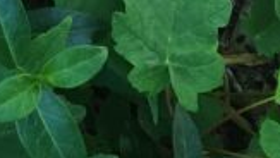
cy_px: -251
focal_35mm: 198
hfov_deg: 9.8
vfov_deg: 5.9
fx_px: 1471
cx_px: -340
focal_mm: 4.15
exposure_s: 1/100
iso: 40
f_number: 2.2
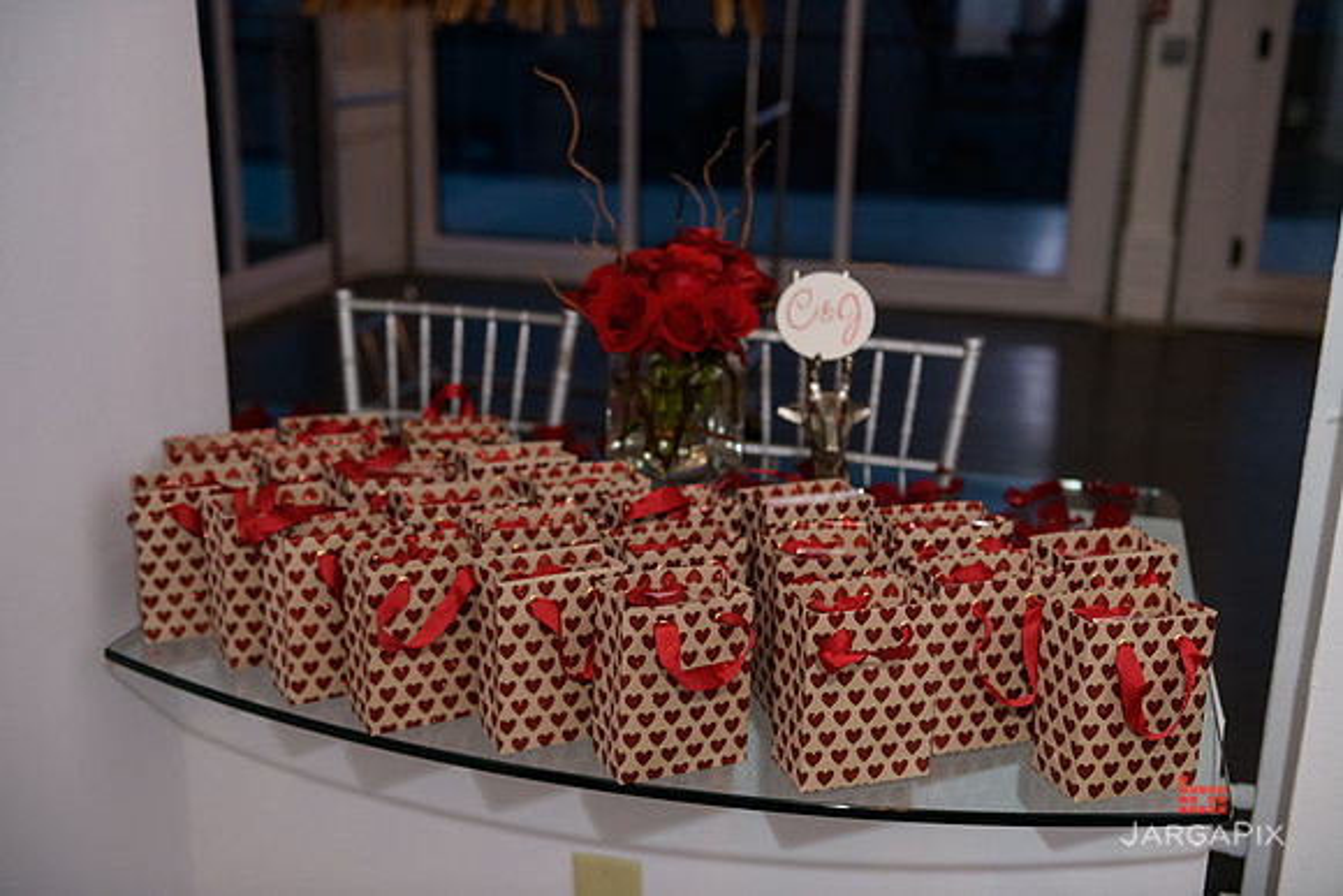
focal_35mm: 40
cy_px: 448
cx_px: 672
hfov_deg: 48.4
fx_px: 1493
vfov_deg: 33.4
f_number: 3.2
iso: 1600
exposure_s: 1/125
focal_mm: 40
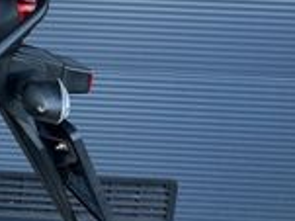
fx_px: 869
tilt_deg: -11.2
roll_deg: -3.5
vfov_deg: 14.5
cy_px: 78
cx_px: -256
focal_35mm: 102
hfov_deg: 16.0
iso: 64
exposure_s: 1/121
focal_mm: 6.86
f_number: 1.78
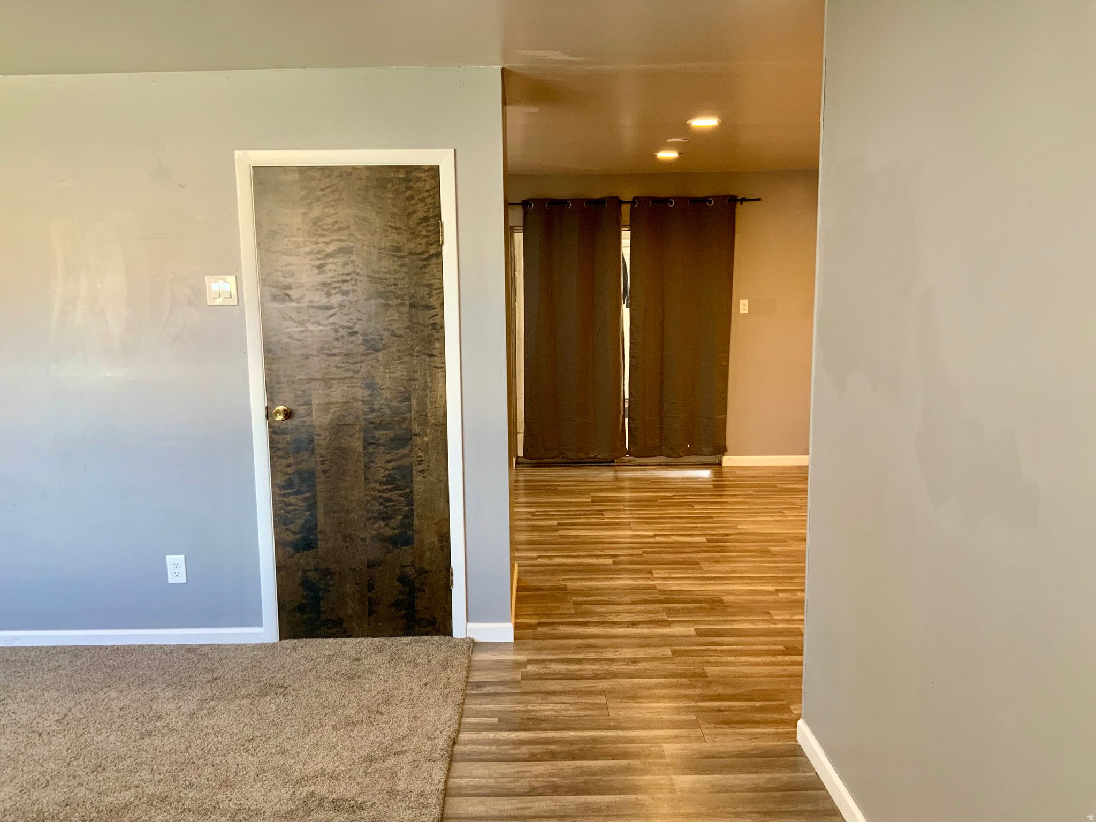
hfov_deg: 61.7
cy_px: 411
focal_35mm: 29
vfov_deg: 48.2
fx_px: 918
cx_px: 548
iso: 100
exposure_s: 1/60
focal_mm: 3
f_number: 1.8
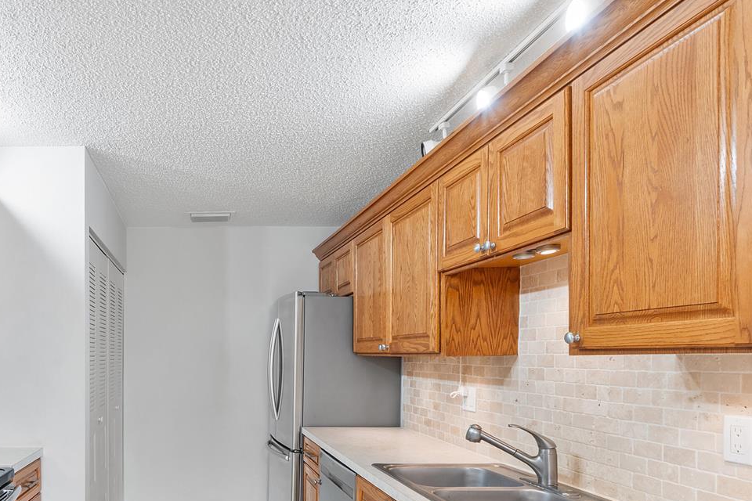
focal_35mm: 25
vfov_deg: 49.6
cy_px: 366
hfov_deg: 67.1
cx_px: 190
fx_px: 522
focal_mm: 10
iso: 160
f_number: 11
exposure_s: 1/3
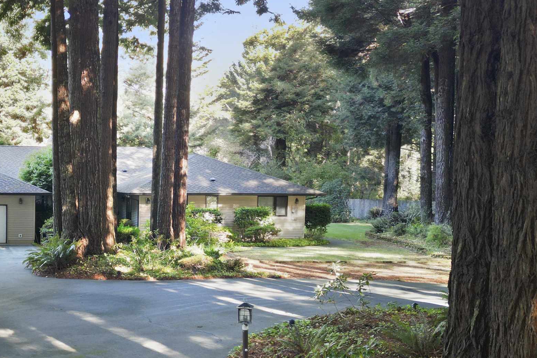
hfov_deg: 37.7
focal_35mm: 49
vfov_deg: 27.4
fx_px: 731
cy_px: 239
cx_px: 52
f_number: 1.7
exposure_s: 1/15
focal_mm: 6.72
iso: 210
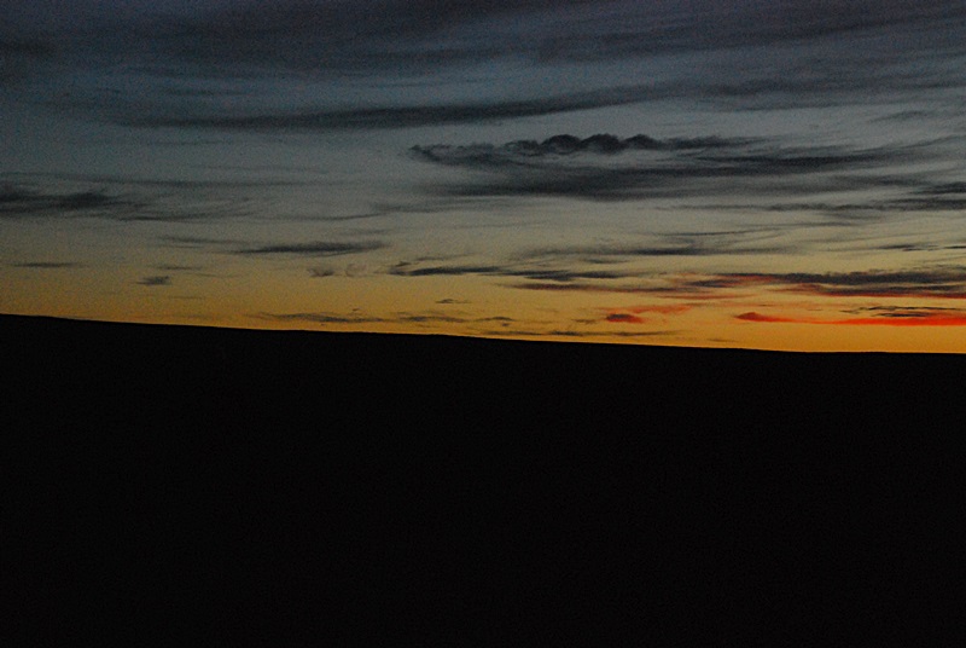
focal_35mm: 72
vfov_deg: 19.0
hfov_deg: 28.0
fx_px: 1935
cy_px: 324
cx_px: 483
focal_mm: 48
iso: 1600
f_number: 6.3
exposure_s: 1/320
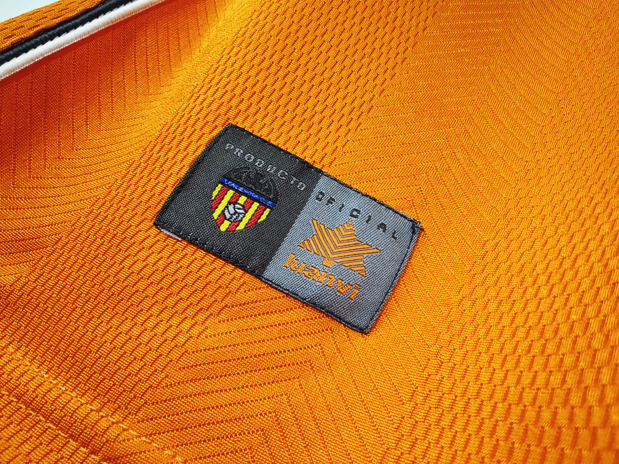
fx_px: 411
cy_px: 232
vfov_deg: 58.9
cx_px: 310
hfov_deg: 73.9
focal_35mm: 23
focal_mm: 2.59
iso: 112
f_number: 2.2
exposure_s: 1/50
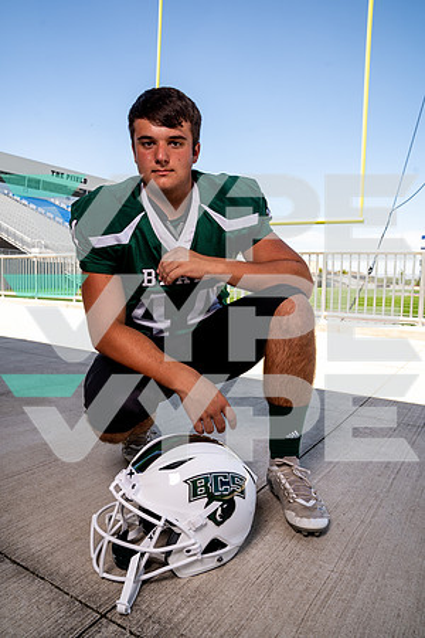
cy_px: 319
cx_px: 212
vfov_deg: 69.4
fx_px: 460
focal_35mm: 26
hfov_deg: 49.6
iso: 100
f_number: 8
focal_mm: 26
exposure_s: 1/125
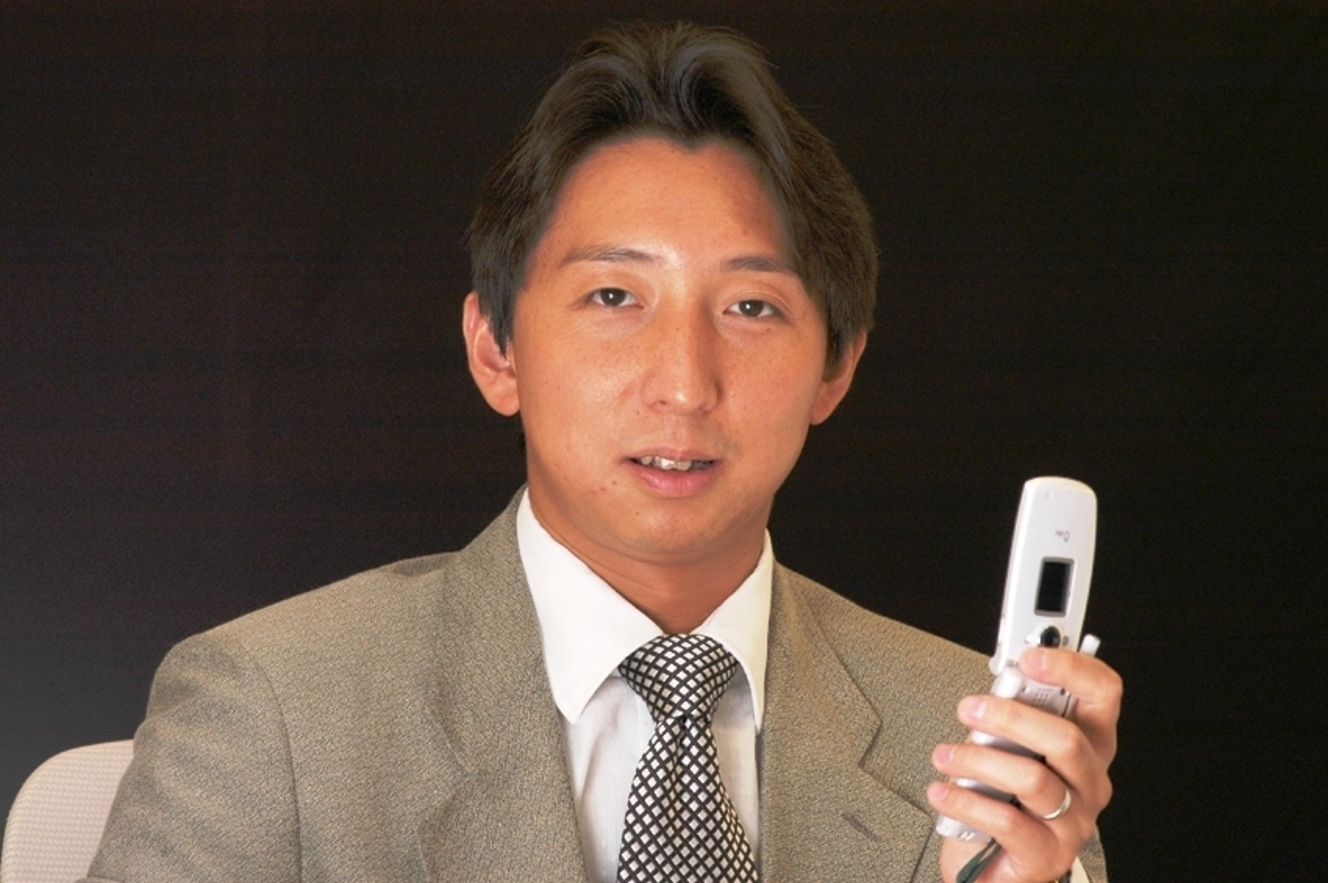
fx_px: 9397
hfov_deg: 8.1
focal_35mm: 255
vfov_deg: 5.4
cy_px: 442
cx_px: 664
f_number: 5.6
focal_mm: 170
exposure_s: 1/80
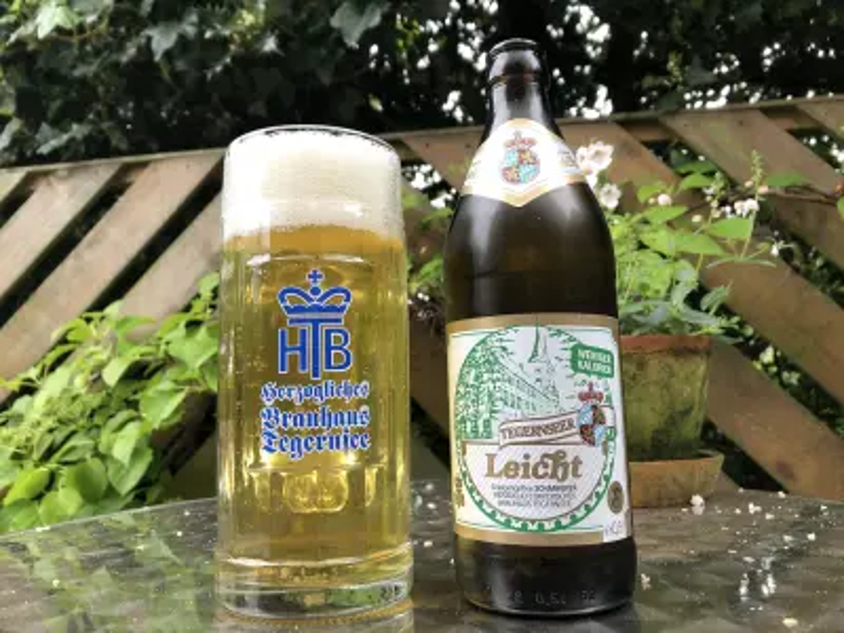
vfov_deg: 49.7
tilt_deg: +7.6
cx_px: 422
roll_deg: +0.8
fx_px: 683
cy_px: 316
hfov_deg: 63.4
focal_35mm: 28
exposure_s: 1/40
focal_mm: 3.99
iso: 25
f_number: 1.8
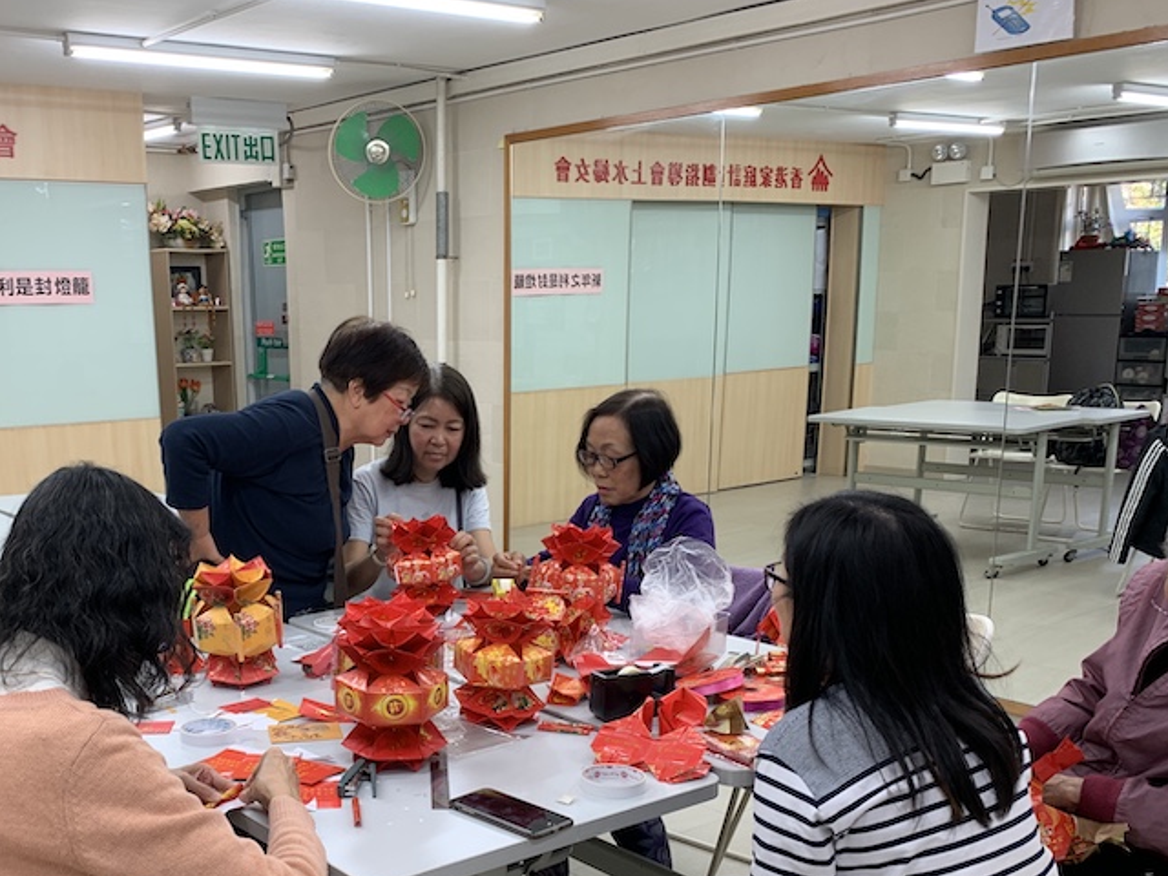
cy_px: 622
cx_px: 391
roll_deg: +2.2
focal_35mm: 39
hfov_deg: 47.1
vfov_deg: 36.2
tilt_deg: -11.0
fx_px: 1316
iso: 50
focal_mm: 4.25
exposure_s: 1/50
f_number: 1.8
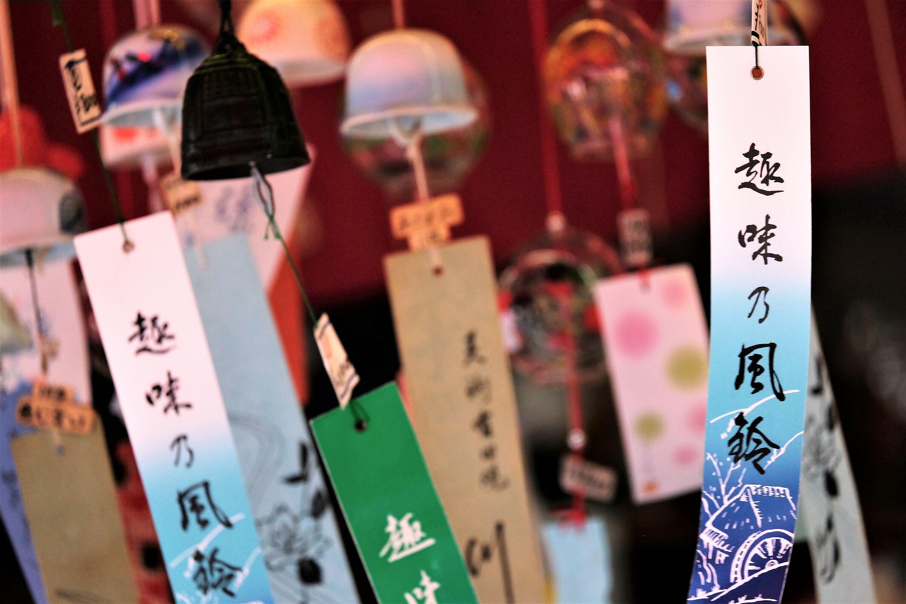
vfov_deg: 6.8
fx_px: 5083
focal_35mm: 202
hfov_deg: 10.2
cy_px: 302
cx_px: 453
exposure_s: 1/500
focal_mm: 134.5
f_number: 4.4
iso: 800
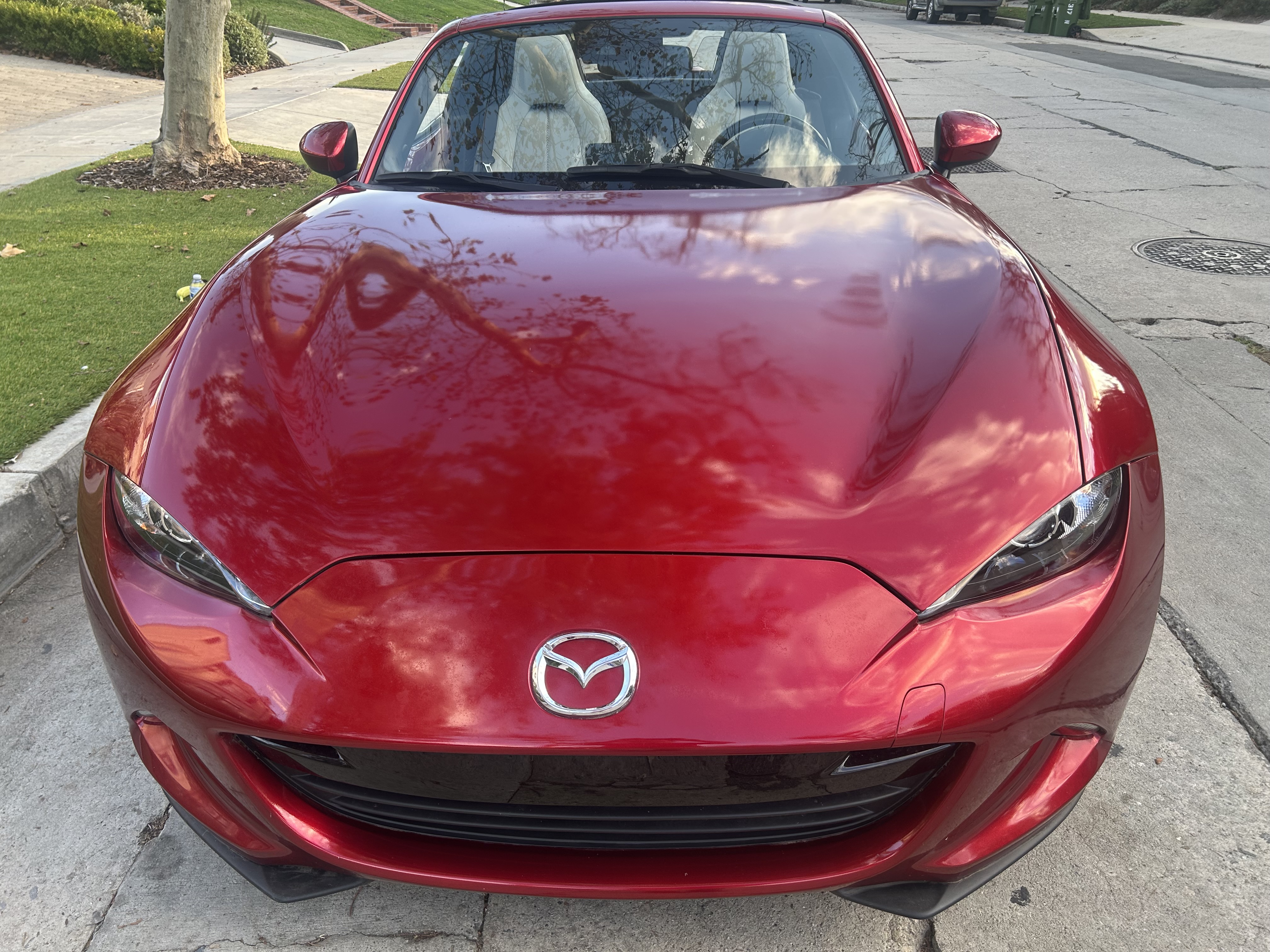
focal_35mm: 26
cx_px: 635
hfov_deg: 67.3
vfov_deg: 53.1
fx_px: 954
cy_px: 476
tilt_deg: -29.1
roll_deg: +0.4
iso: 40
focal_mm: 5.7
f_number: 1.5
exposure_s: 1/159
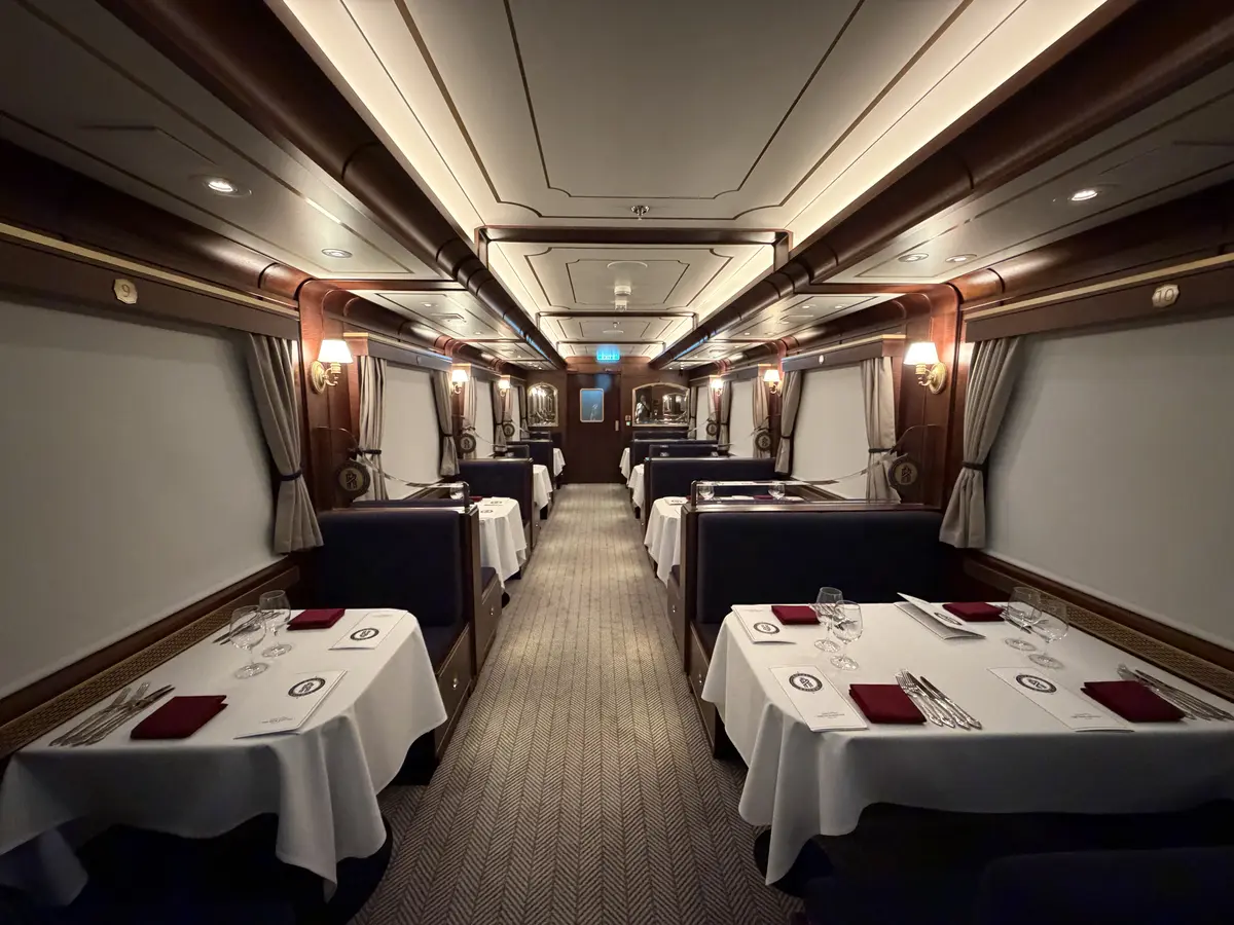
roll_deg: -0.6
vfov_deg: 85.7
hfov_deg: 102.1
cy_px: 462
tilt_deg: -7.3
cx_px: 617
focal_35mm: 14
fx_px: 499
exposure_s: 1/40
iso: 1000
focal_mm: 2.22
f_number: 2.2
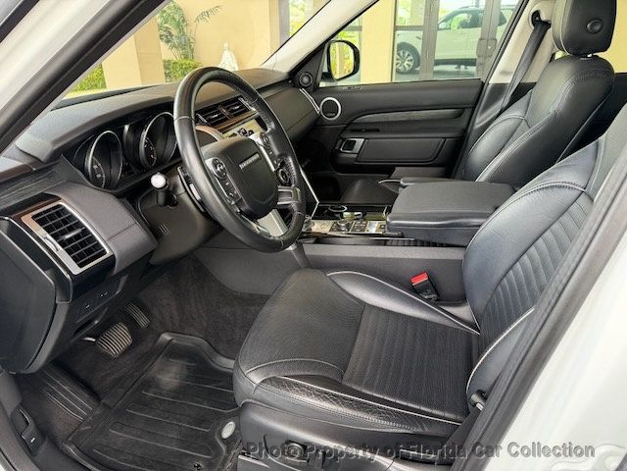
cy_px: 236
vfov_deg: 56.8
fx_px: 435
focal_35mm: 24
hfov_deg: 71.6
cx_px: 314
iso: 200
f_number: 1.78
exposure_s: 1/147
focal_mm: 6.76
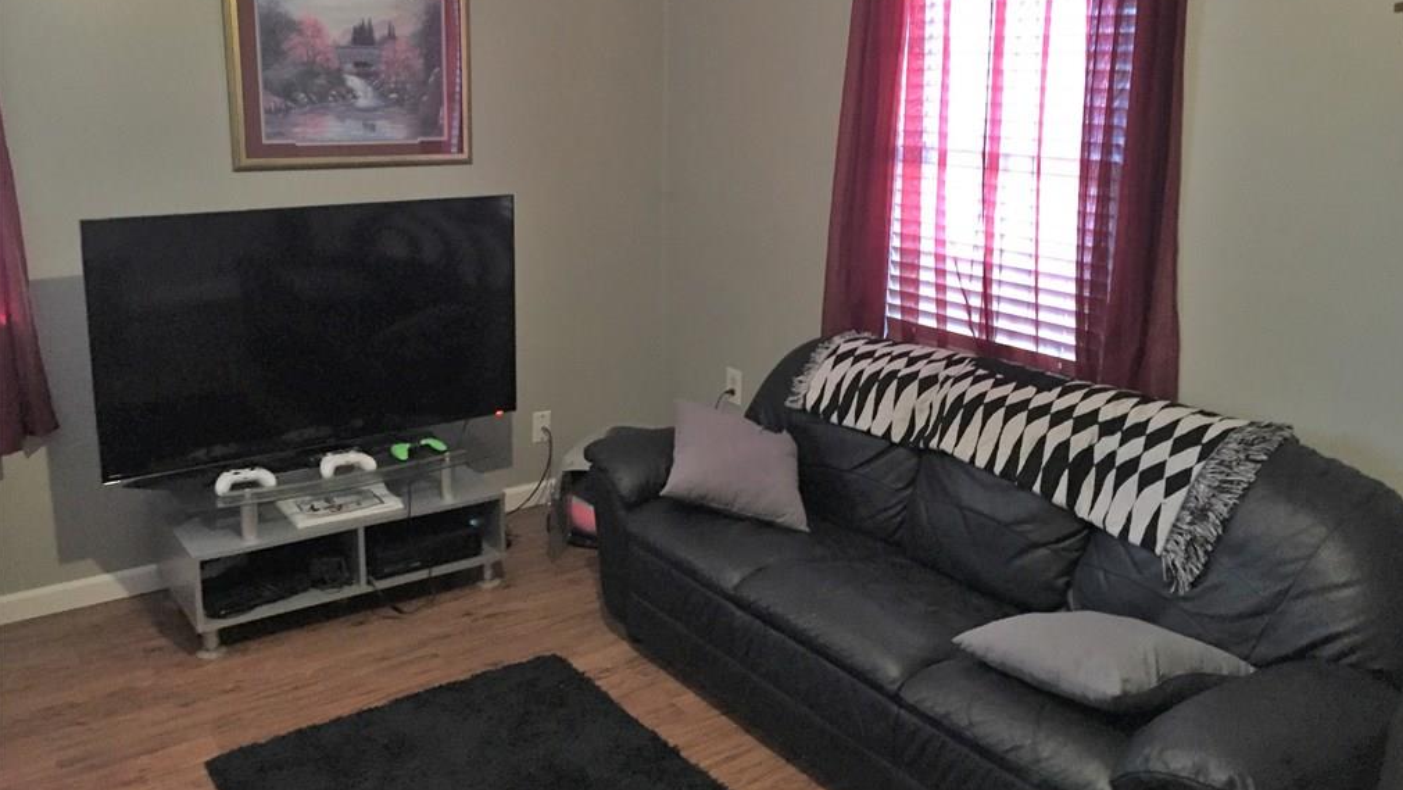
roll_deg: -1.2
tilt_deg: -11.4
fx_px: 1191
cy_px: 336
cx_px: 706
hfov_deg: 61.0
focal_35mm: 32
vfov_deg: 36.6
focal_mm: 4.15
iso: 250
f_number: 2.2
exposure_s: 1/15
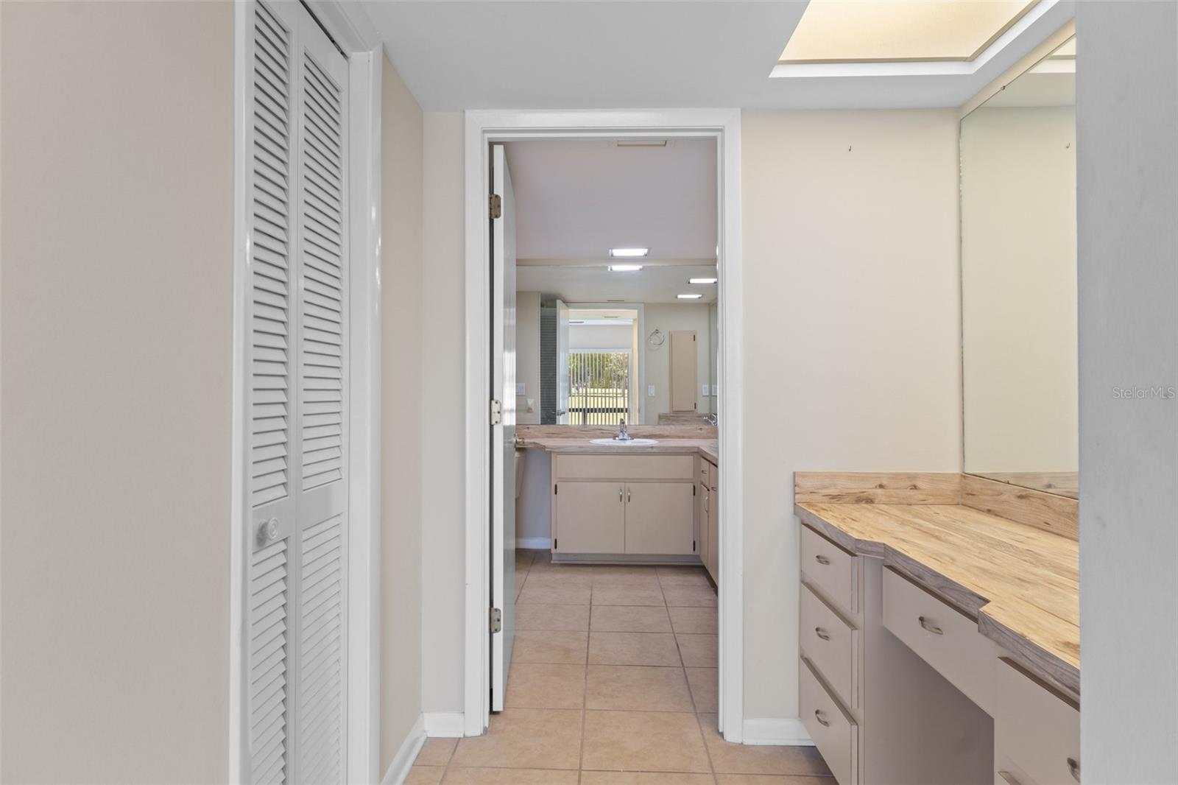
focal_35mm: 21
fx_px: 687
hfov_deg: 81.2
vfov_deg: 59.5
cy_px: 392
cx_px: 589
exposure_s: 1
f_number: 8
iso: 320
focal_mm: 14
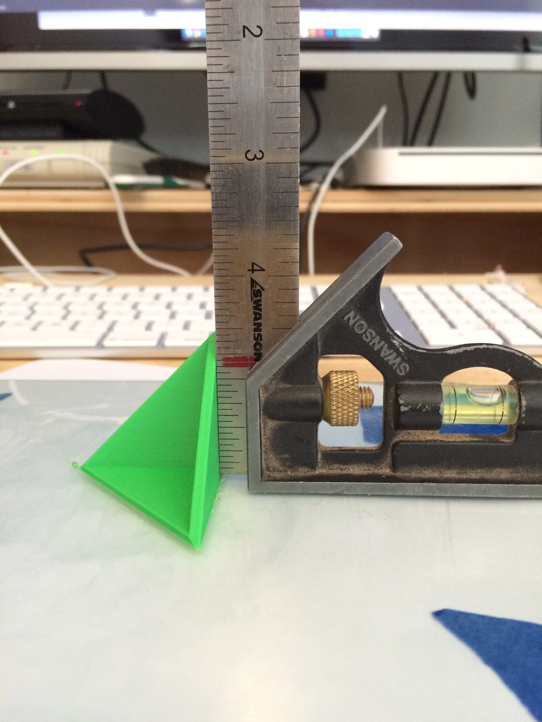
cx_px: 271
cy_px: 361
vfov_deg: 61.7
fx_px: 605
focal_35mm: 29
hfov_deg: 48.2
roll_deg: +1.5
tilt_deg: -15.0
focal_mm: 4.15
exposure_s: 1/30
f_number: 2.2
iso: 200
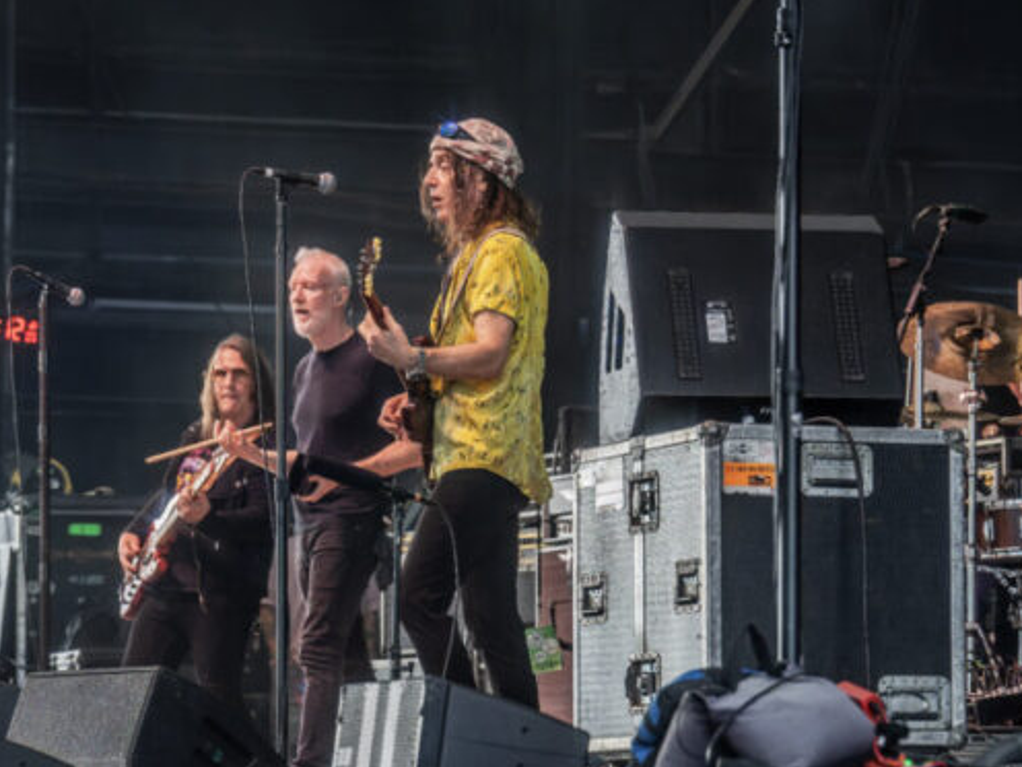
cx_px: 490
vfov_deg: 8.2
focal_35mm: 180
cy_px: 352
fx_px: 5314
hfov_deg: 11.0
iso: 2000
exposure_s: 1/160
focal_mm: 145
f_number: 8
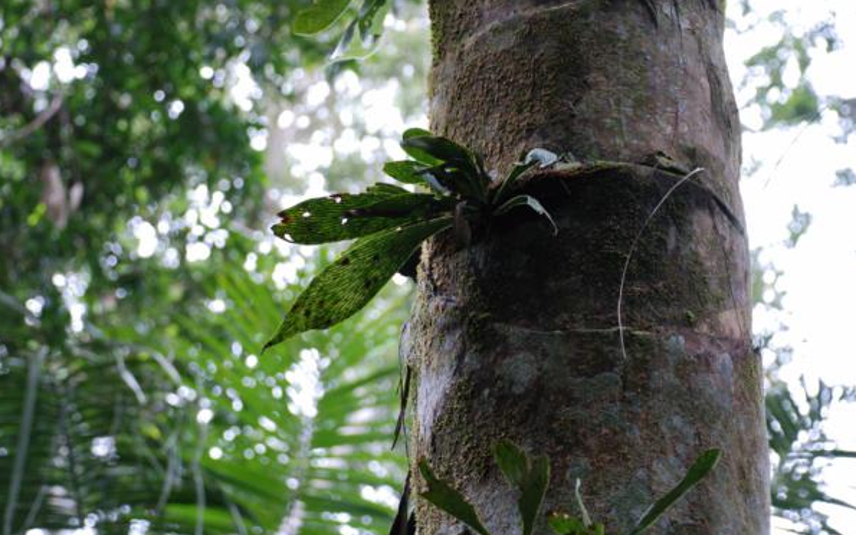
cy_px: 263
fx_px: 2520
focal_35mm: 108
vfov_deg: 12.1
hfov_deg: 19.3
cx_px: 427
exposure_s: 1/30
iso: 400
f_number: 5.6
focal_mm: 70
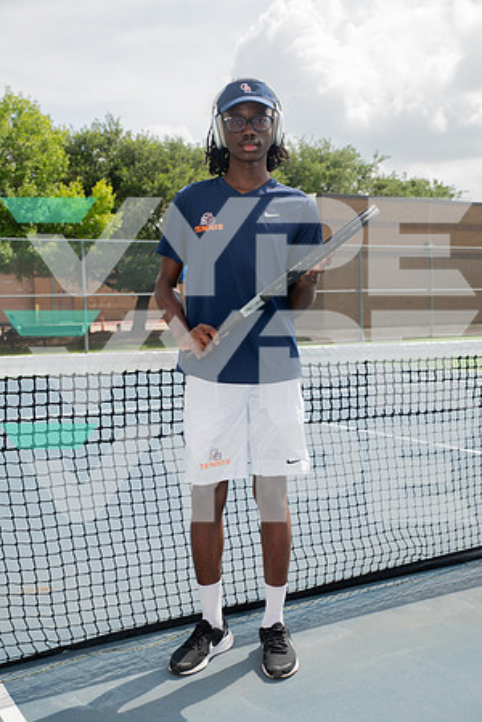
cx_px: 241
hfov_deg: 31.9
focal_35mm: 42
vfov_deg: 46.4
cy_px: 361
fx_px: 843
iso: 100
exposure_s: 1/320
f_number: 5.6
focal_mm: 42
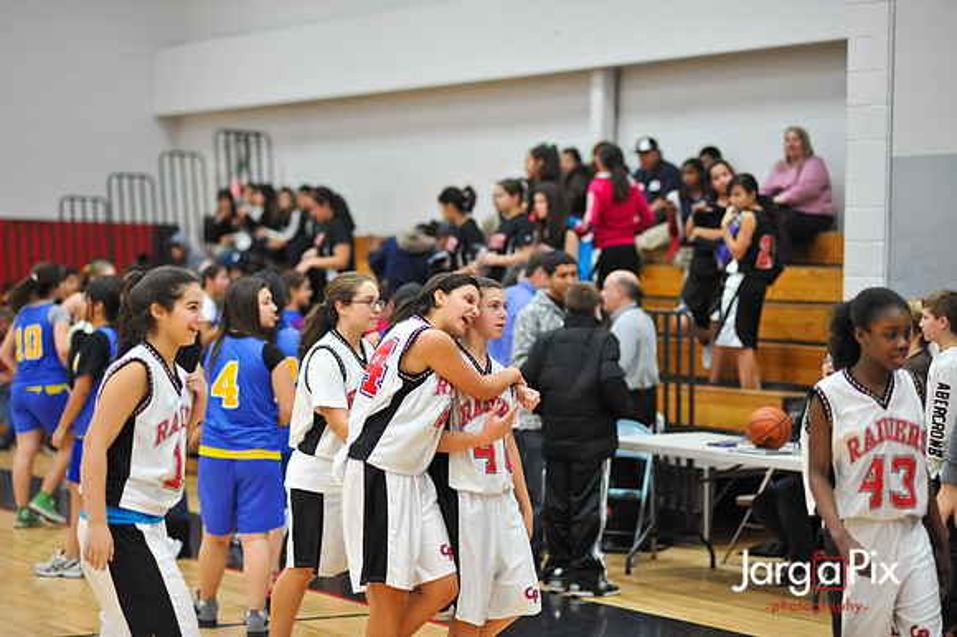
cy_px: 318
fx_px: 2258
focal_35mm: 85
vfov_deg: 16.1
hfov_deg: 23.9
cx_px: 478
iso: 1800
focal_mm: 85
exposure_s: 1/500
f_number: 2
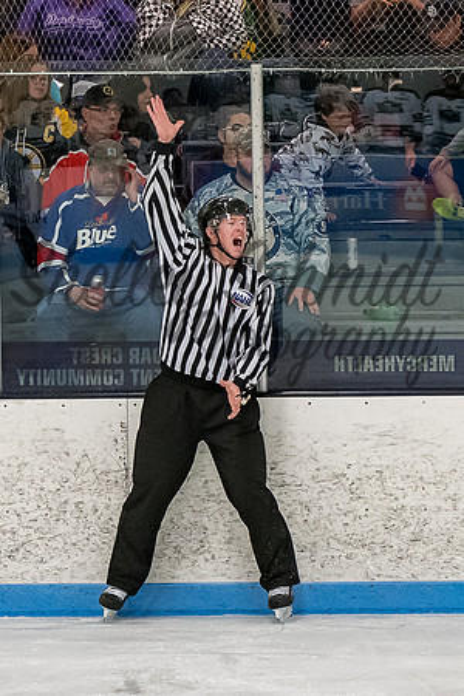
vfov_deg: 6.9
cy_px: 296
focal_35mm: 298
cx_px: 270
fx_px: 5762
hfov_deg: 4.6
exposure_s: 1/800
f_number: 3.5
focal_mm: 86
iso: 2500
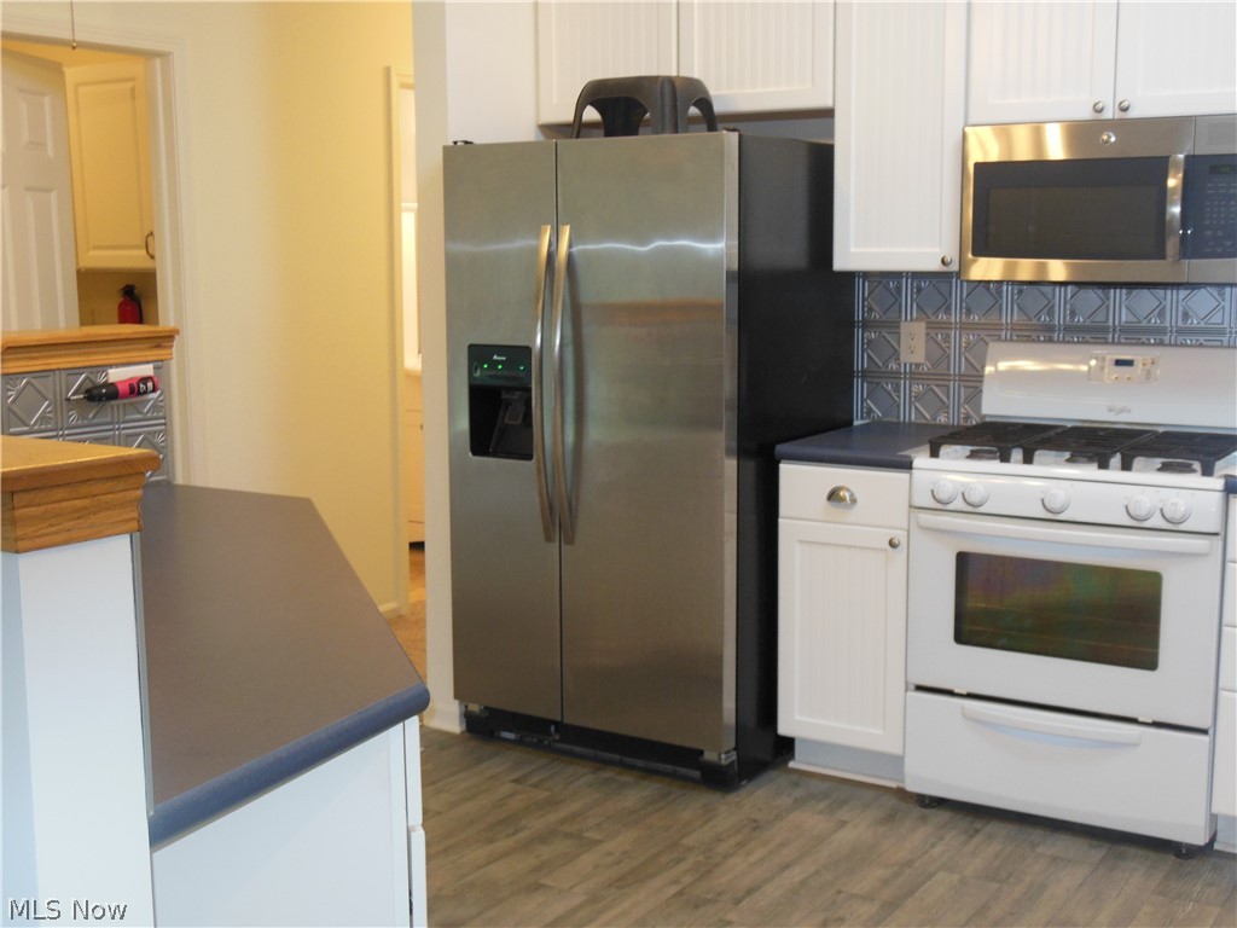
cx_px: 618
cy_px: 464
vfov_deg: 33.6
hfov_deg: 43.9
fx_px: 1537
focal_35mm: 43
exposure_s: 1/30
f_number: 3.8
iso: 250
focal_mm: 7.7
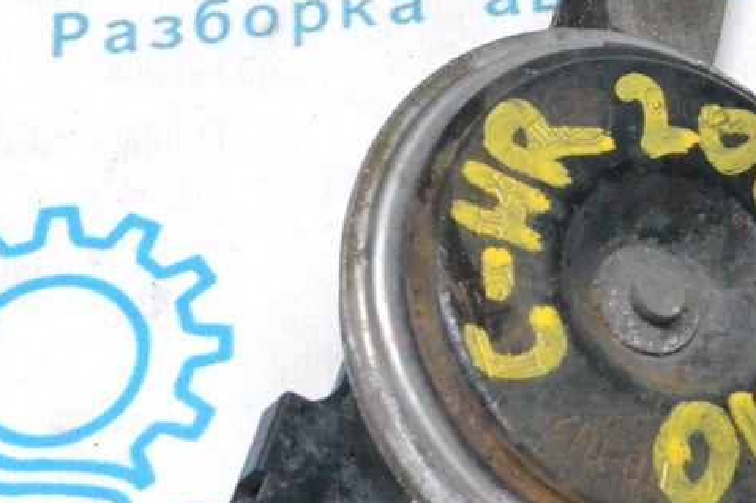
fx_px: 3233
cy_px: 248
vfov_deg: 8.9
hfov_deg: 13.3
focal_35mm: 154
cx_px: 470
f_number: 13
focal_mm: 48
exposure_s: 1/100
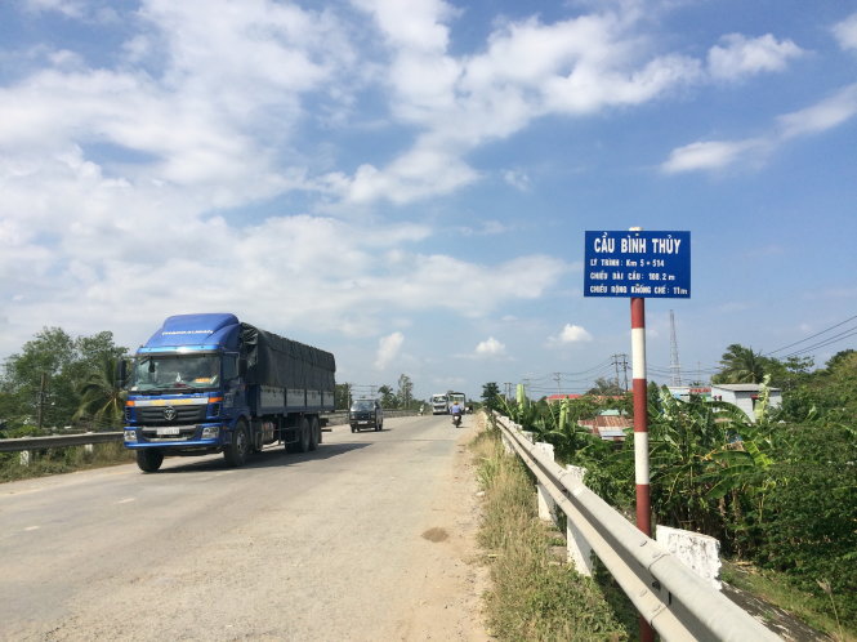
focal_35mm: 29
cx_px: 428
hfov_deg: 61.7
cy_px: 321
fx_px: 718
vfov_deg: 48.2
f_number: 2.2
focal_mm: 4.15
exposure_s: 1/4115
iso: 32
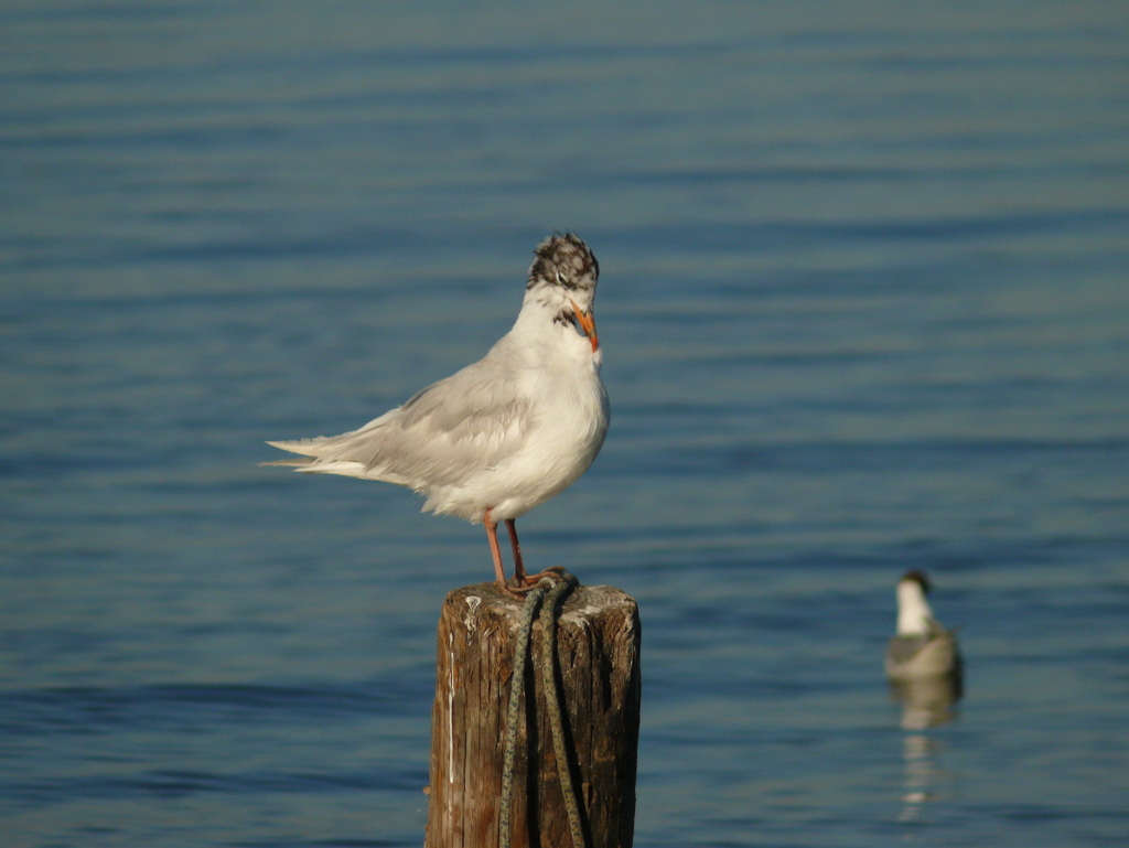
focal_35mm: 420
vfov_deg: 3.5
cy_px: 424
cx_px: 564
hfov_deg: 4.7
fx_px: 13705
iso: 100
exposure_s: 1/1000
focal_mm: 88.8
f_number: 4
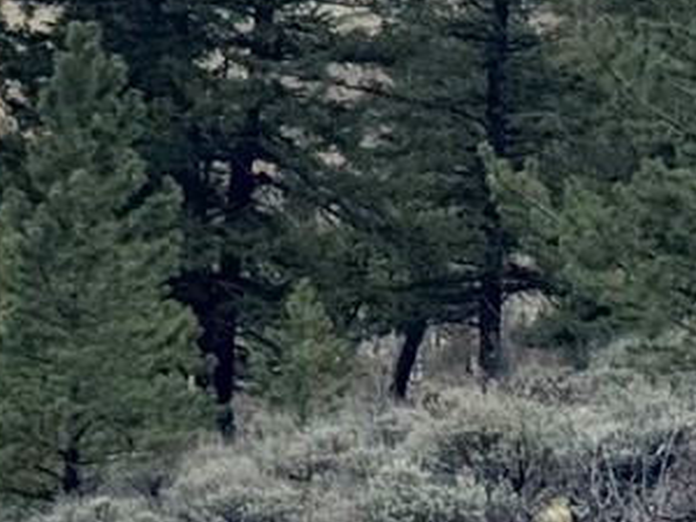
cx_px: -666
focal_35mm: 256
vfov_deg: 5.8
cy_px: -88
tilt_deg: -2.2
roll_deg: -1.7
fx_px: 5147
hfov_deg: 7.4
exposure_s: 1/6410
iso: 64
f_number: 1.78
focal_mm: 6.76
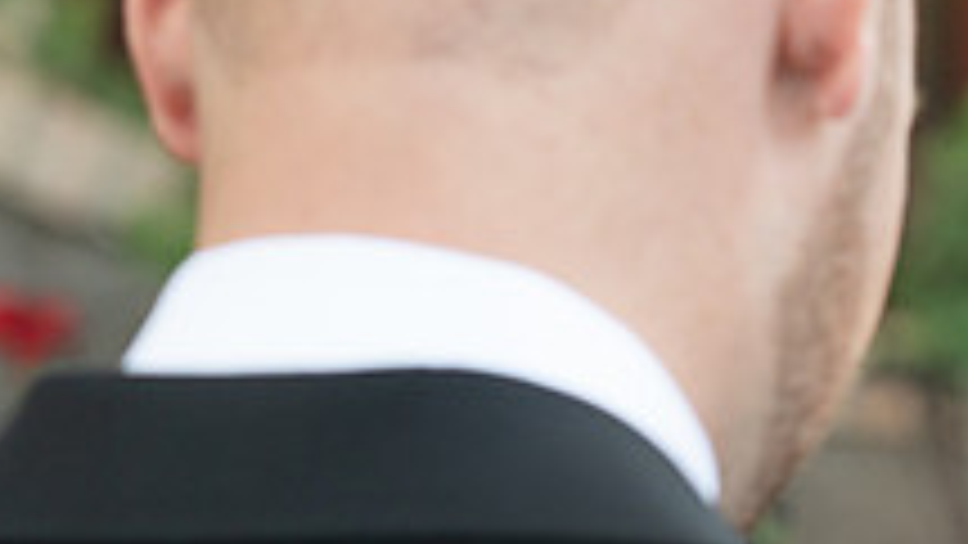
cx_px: 930
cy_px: 491
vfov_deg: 4.0
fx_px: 7881
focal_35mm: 307
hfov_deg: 7.0
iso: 1250
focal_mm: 96
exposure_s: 1/125
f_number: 4
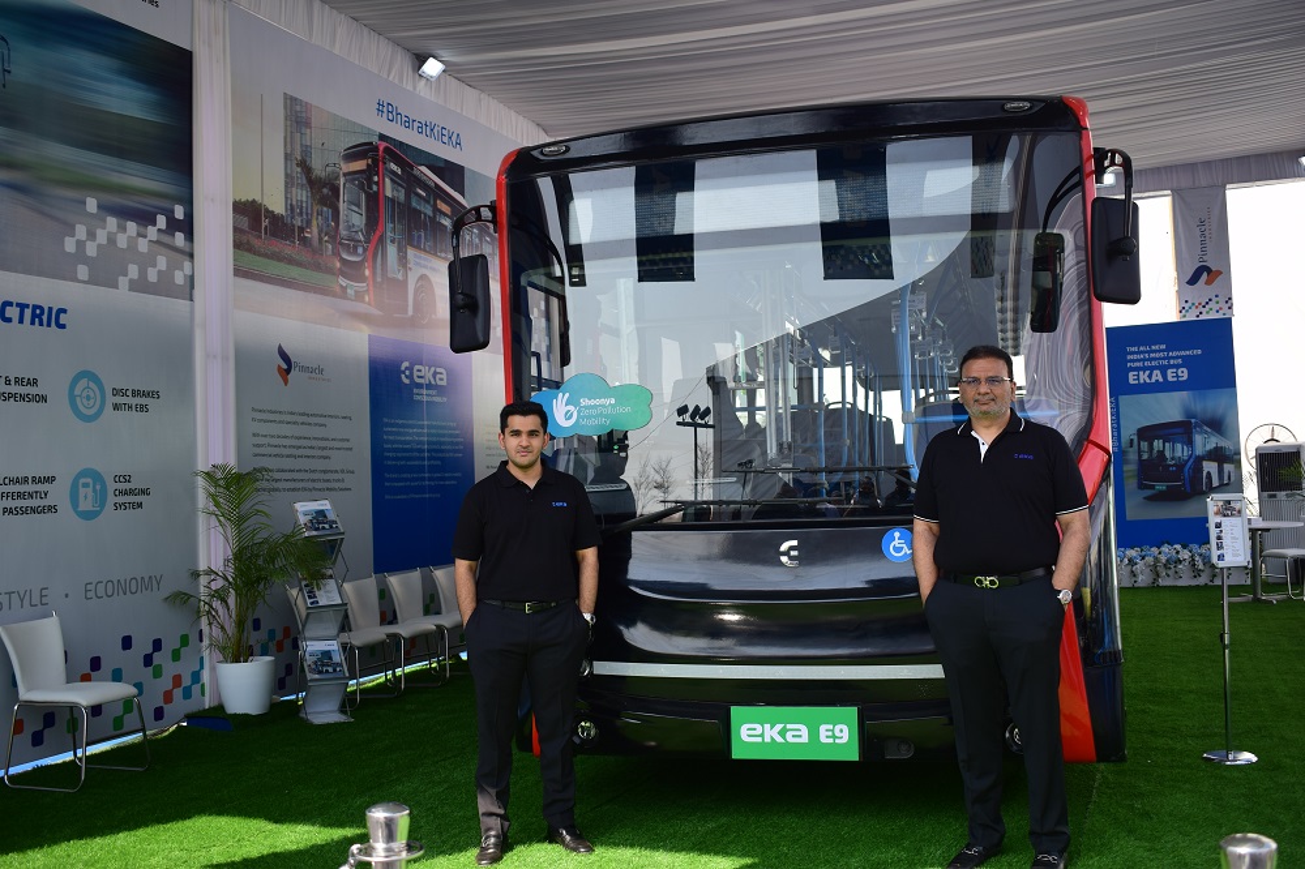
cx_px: 652
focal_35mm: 38
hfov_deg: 51.3
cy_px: 434
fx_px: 1359
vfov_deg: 35.5
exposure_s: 1/320
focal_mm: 25
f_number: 4
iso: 100
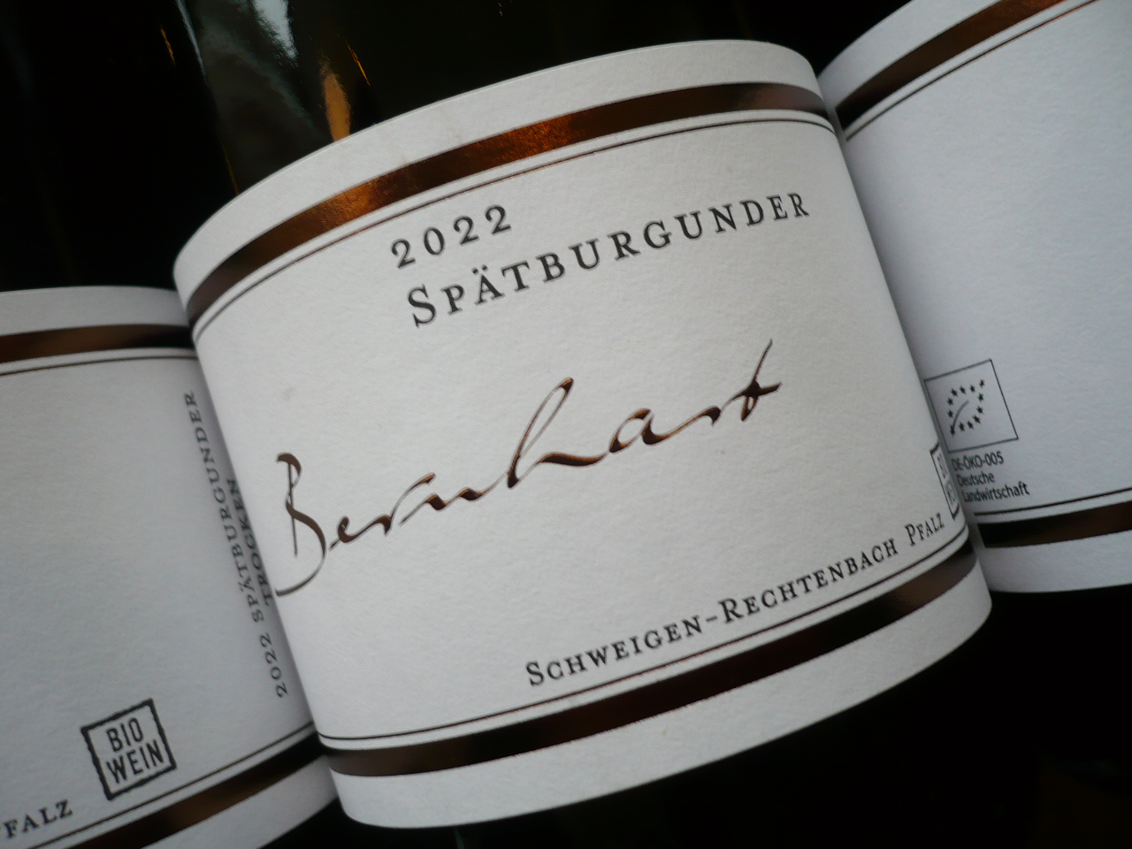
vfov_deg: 40.7
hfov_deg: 52.6
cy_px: 424
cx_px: 566
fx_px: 1145
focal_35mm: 35
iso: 100
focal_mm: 5.8
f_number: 2.8
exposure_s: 1/40
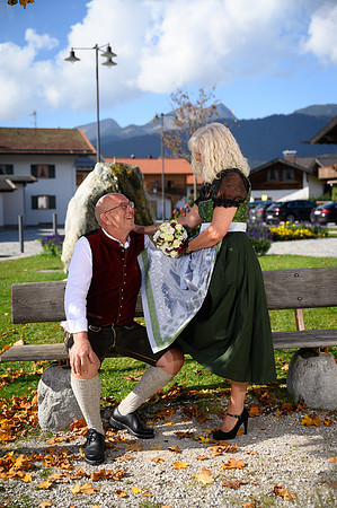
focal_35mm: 48
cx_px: 168
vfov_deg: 41.2
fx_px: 676
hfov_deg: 28.0
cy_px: 254
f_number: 3.2
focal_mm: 48
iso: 100
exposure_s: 1/1250
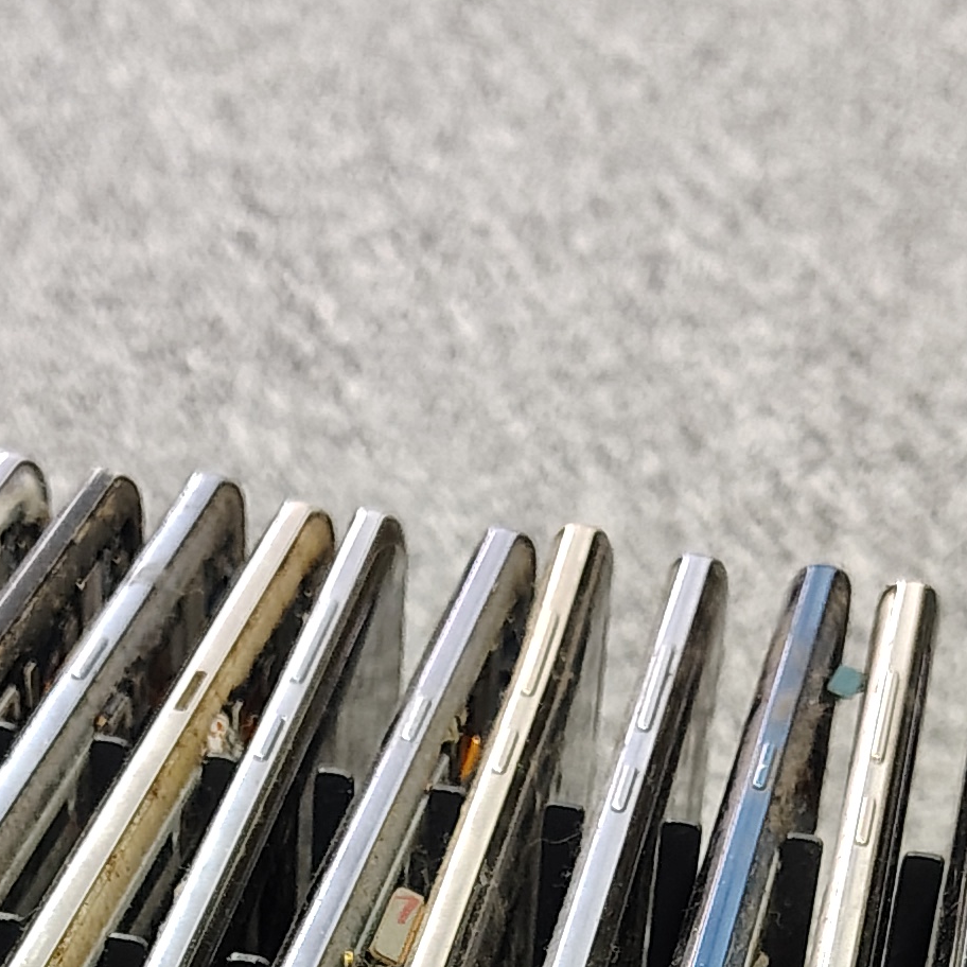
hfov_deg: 18.2
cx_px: 270
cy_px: 1608
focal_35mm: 95
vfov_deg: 16.1
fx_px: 3002
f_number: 1.8
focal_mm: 5.56
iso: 1153
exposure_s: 1/50
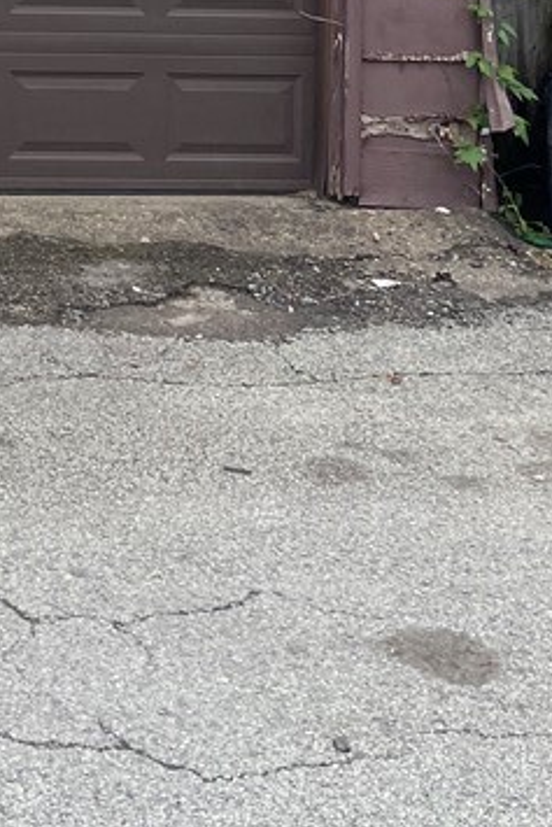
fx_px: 1792
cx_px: -284
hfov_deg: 16.0
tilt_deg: +2.5
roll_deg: -1.7
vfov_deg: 23.0
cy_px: -252
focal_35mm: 78
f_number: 1.6
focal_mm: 4.2
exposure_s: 1/509
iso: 32
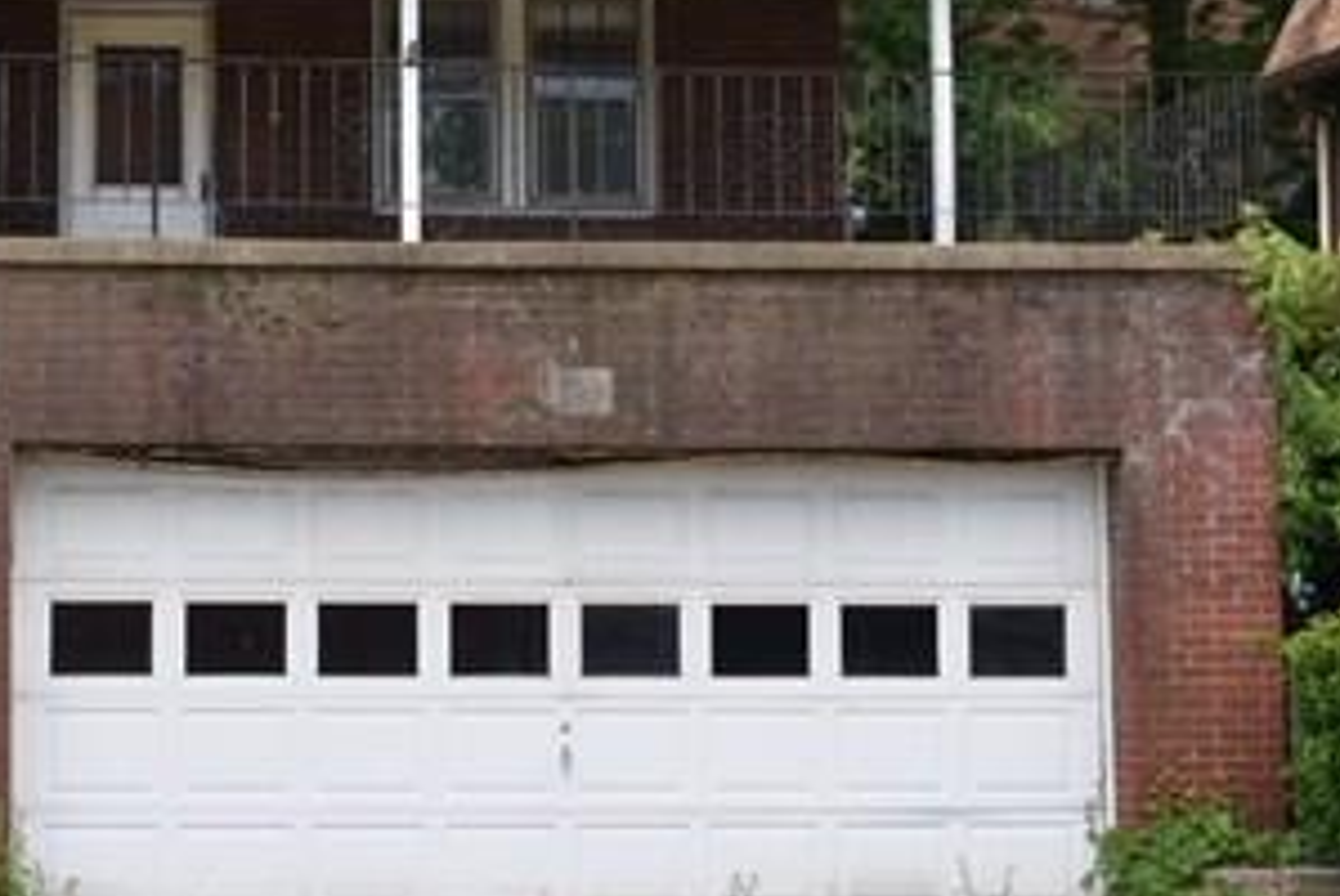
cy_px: 139
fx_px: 4061
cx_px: 224
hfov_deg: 18.5
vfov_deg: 12.5
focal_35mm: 109
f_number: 7.1
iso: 100
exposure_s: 1/200
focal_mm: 34
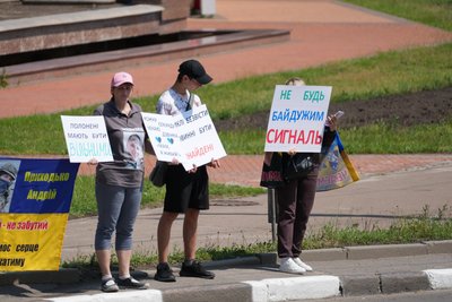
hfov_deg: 6.9
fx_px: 3768
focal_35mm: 300
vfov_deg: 4.6
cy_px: 151
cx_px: 226
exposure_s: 1/800
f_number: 5.6
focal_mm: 300
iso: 100
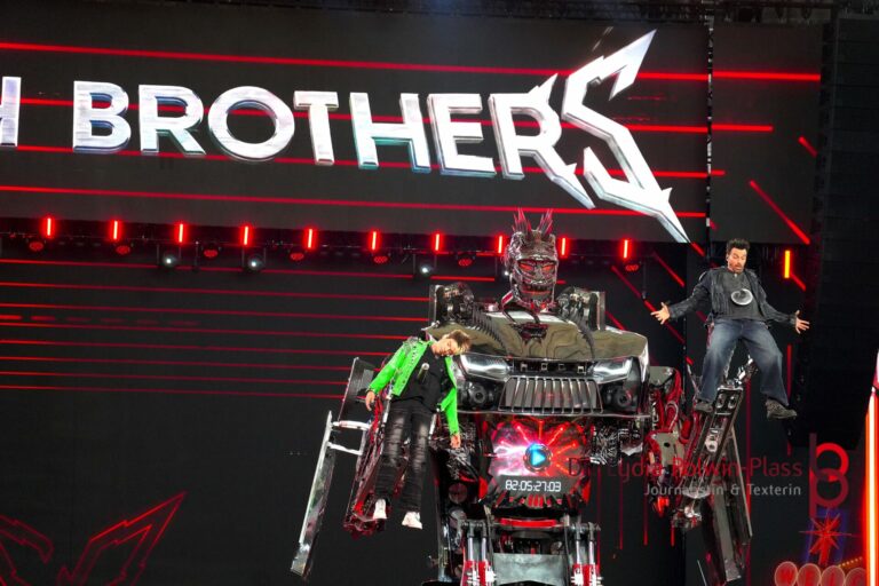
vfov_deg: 7.4
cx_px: 440
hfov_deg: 11.1
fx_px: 4541
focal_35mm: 186
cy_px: 293
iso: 2500
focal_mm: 124
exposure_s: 1/200
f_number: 5.6
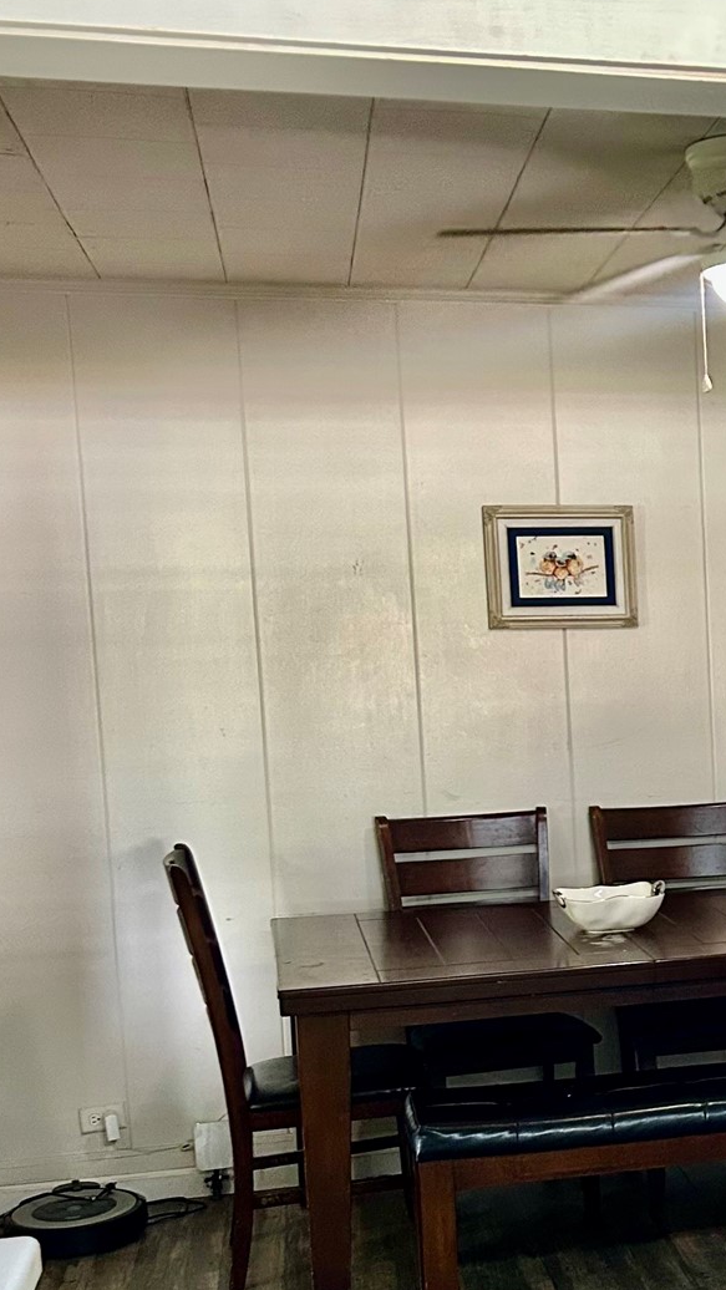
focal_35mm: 56
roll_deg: +1.5
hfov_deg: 20.1
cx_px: 882
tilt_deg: -7.2
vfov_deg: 36.8
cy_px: 878
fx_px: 1916
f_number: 1.5
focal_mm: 5.7
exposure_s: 1/60
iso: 320
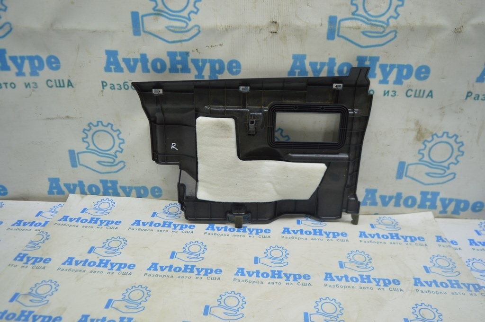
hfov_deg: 62.0
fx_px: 404
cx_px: 242
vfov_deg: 43.5
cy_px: 161
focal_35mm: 30
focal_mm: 20
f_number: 3.5
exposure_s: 1/50
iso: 400
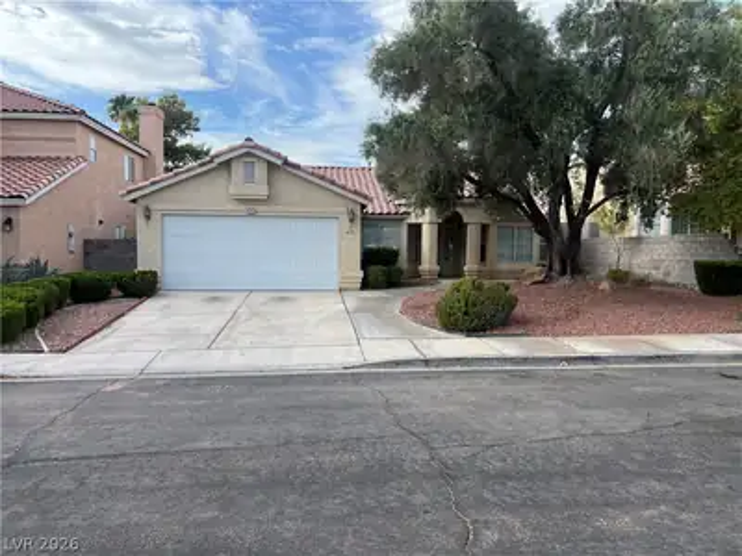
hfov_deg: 67.3
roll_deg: -0.5
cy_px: 278
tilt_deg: -4.2
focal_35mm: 26
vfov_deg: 53.1
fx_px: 557
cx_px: 371
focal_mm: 5.7
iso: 50
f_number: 1.5
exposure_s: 1/1597
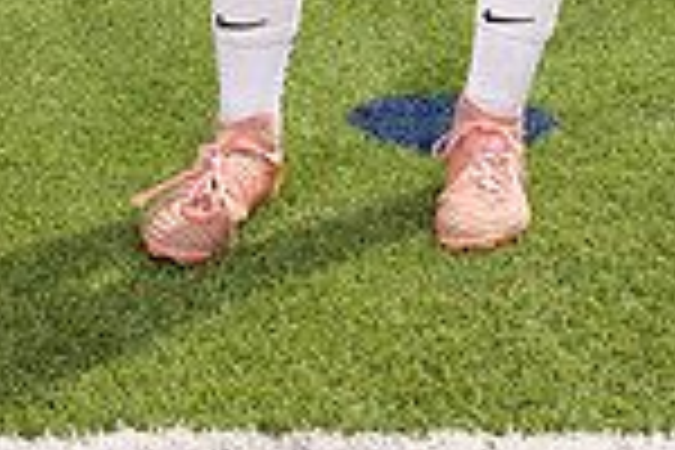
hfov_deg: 17.0
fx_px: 2250
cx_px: 446
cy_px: -554
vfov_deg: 10.2
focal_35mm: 120
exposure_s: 1/400
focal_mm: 40
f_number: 7.1
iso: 125
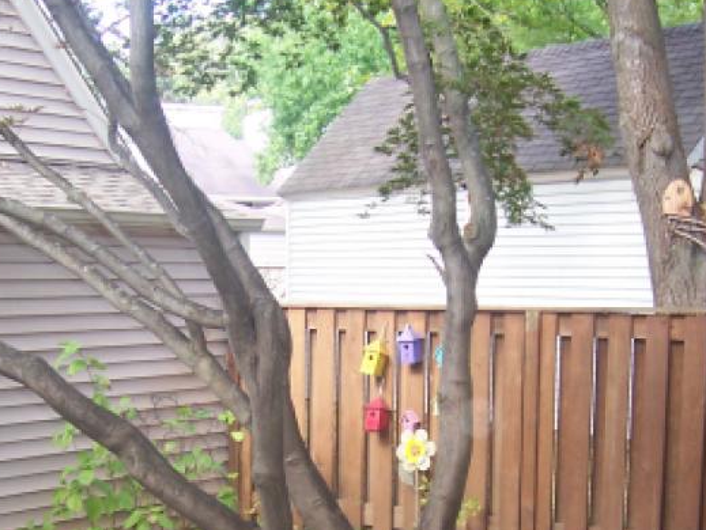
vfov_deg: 20.2
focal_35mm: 71
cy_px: 506
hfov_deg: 27.4
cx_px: 348
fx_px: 1449
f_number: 3
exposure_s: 1/90
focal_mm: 6
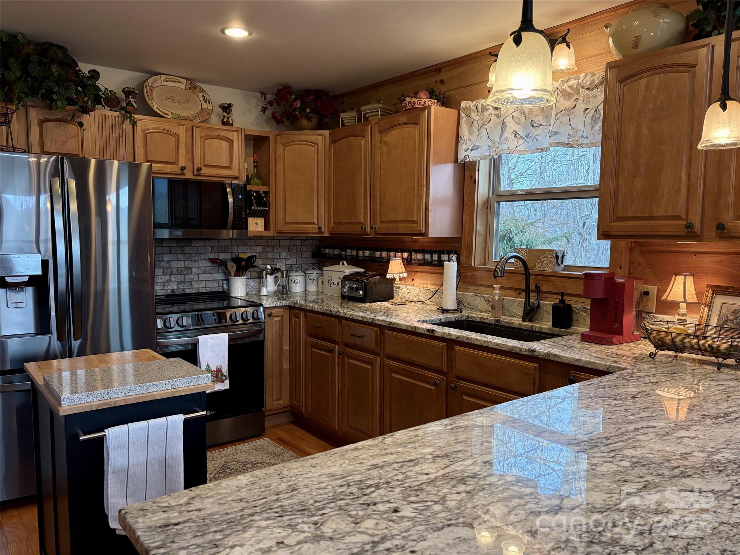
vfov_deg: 53.0
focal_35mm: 26
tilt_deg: -4.5
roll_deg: +1.1
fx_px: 556
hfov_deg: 67.3
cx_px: 370
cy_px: 278
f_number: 1.6
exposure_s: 1/120
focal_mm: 5.96
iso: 160
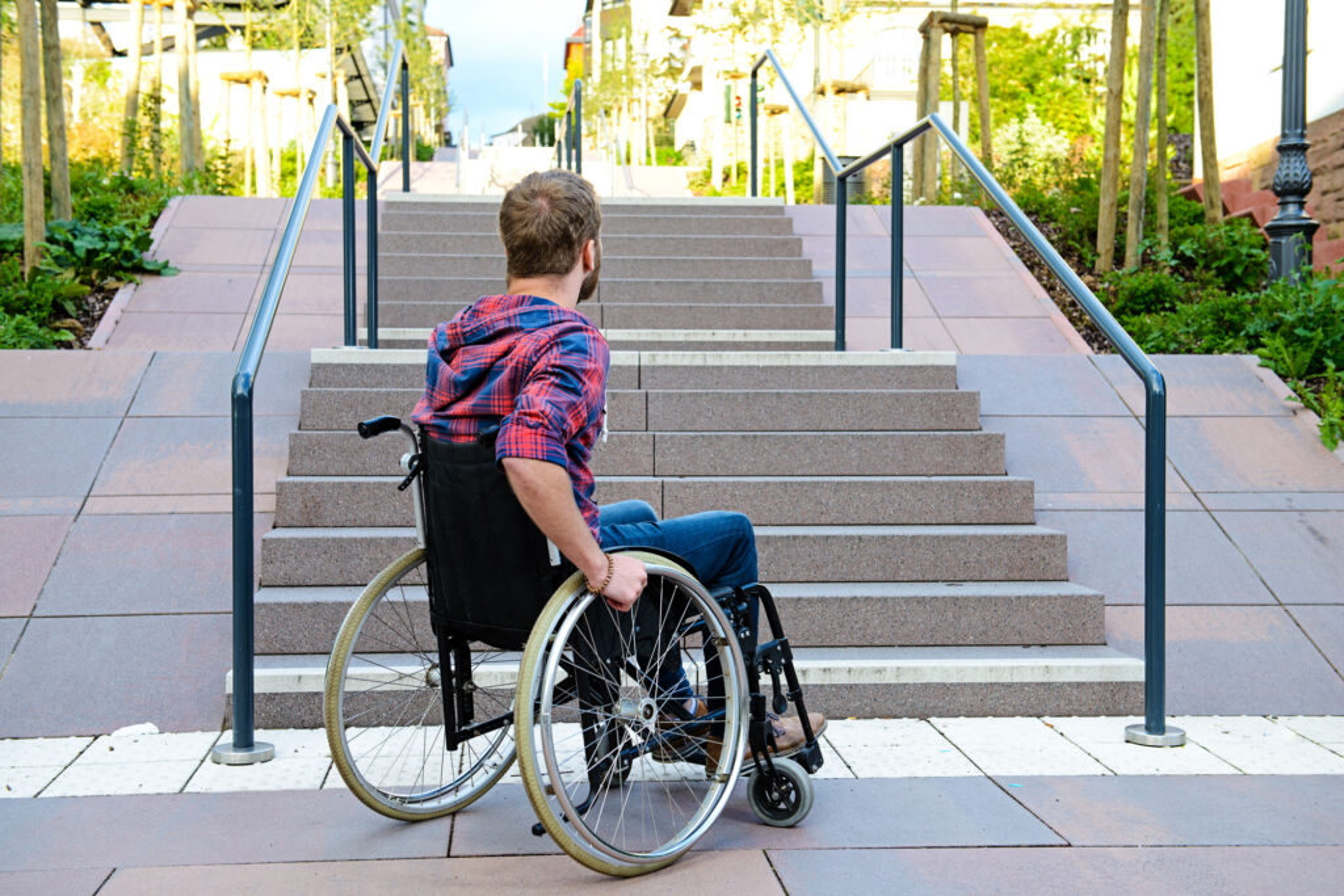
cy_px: 448
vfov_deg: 28.1
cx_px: 672
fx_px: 1792
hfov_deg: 41.1
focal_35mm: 48
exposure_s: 1/80
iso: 200
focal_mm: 48
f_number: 5.6
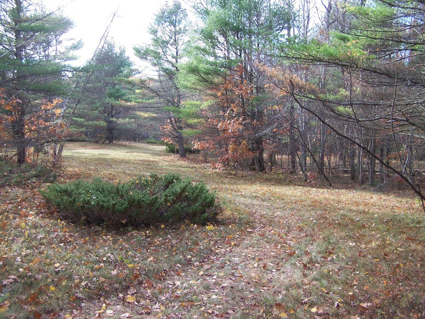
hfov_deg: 49.0
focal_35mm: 38
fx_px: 467
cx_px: 212
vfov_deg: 37.7
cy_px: 160
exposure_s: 1/125
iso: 80
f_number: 2.8
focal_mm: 6.3
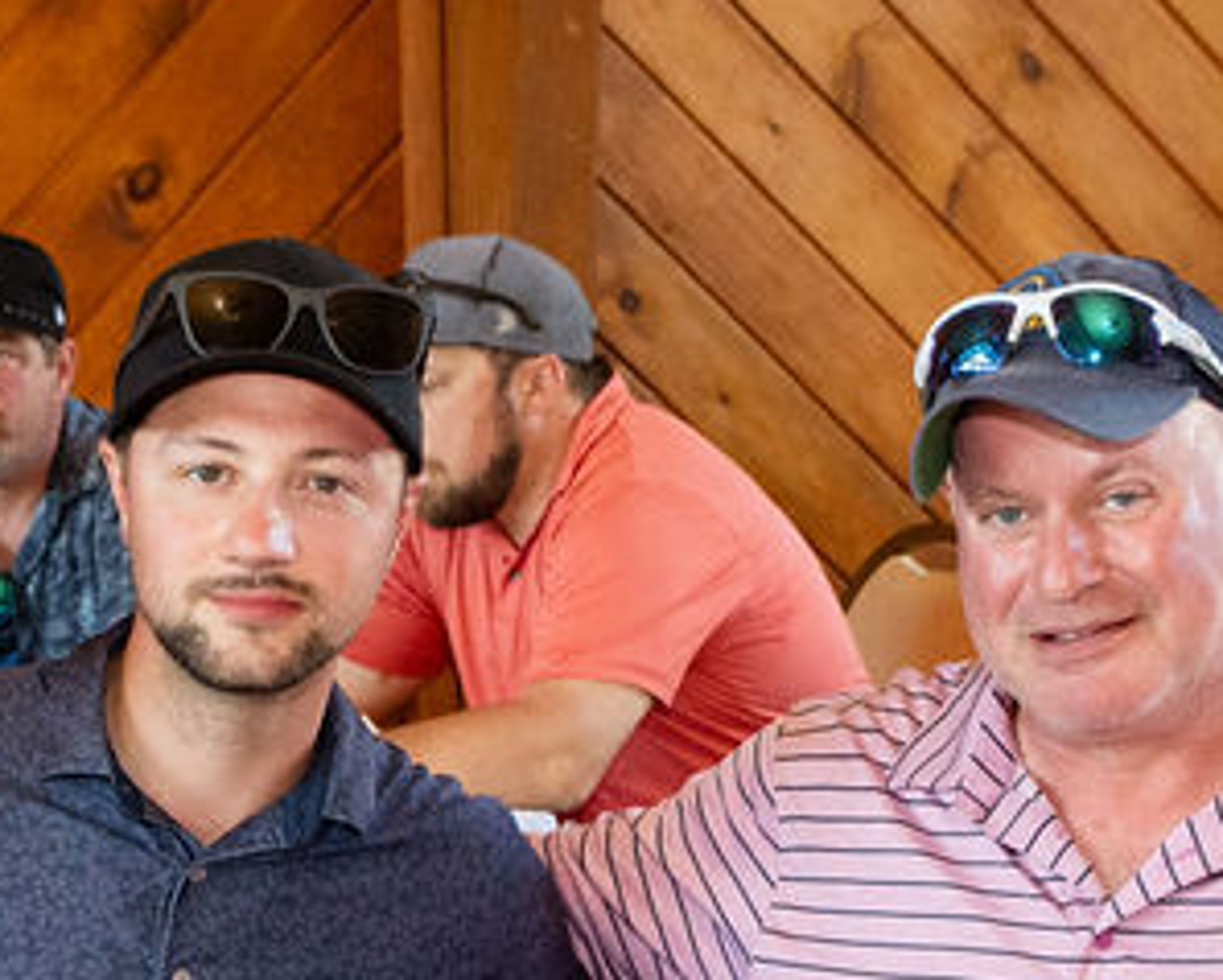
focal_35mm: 123
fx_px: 4455
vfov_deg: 12.4
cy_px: 1003
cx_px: 502
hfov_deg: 15.6
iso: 2500
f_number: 8
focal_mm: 38
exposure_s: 1/125
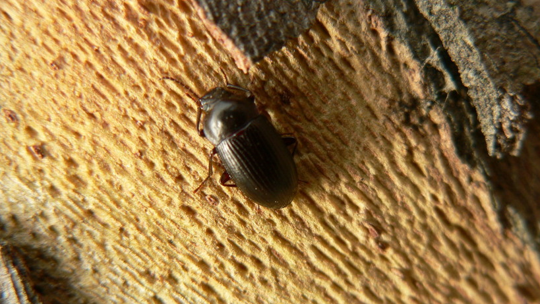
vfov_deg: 12.0
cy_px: 179
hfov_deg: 21.1
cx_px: 277
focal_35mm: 101
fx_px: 1446
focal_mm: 14.8
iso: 80
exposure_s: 1/60
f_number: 2.8
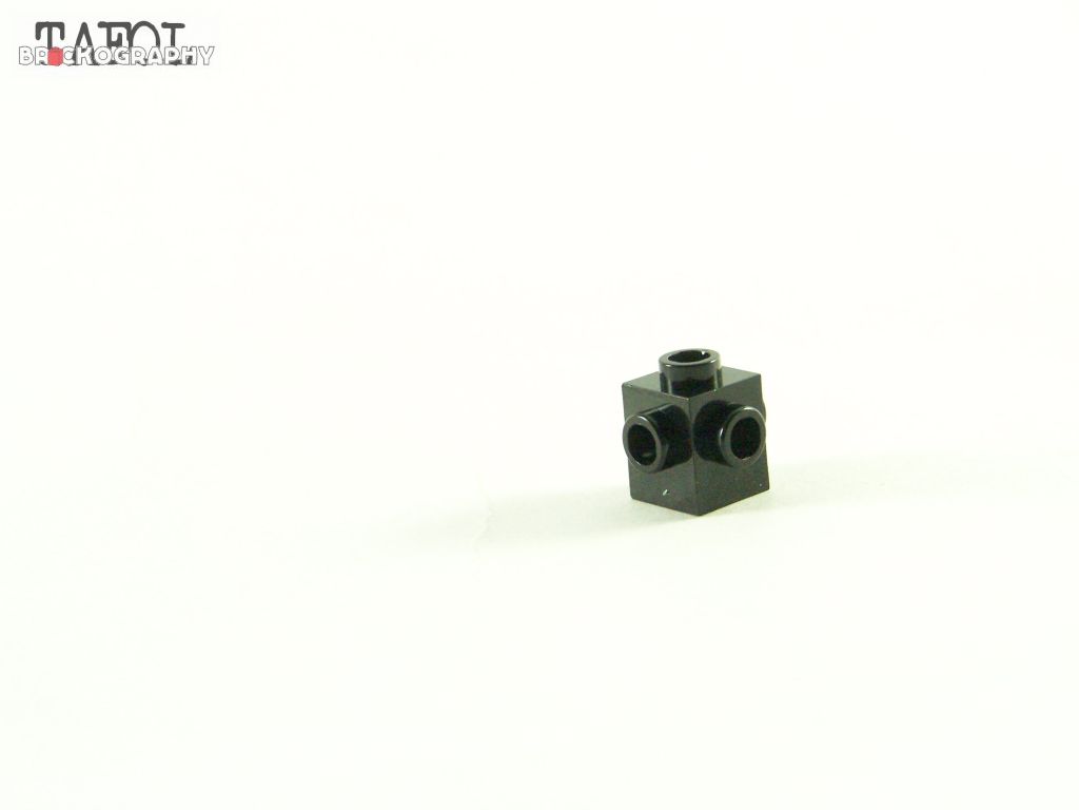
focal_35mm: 105
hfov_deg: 18.7
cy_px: 405
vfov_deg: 14.1
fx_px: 3273
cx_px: 540
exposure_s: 1/60
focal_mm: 17.5
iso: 400
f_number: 3.6
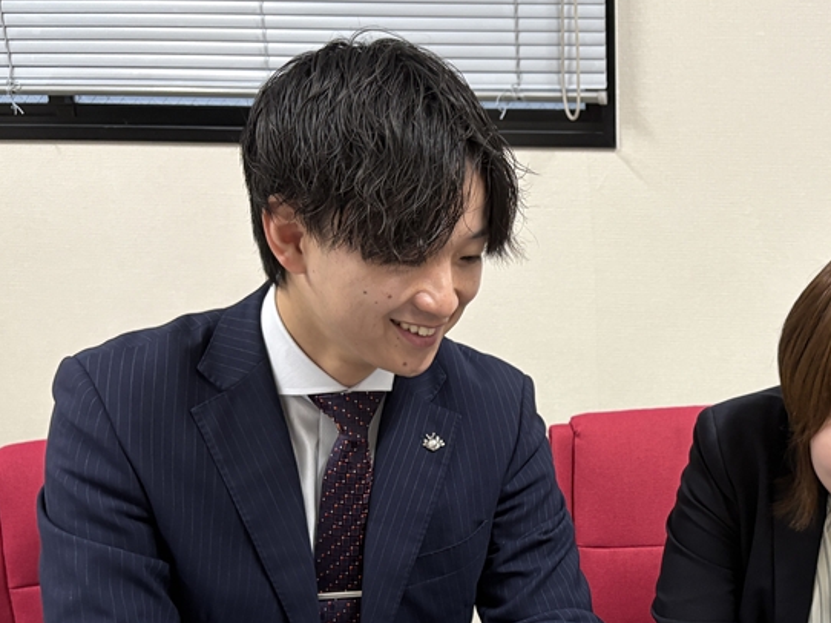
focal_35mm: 48
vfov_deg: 29.3
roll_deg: -0.2
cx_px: 693
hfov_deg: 37.9
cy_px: 525
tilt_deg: -19.5
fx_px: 1152
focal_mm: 5.96
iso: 200
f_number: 1.6
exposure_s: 1/60
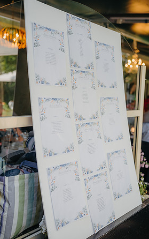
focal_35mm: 36
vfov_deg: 54.0
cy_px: 120
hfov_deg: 35.3
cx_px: 80
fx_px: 234
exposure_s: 1/800
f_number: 2
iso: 200
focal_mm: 35
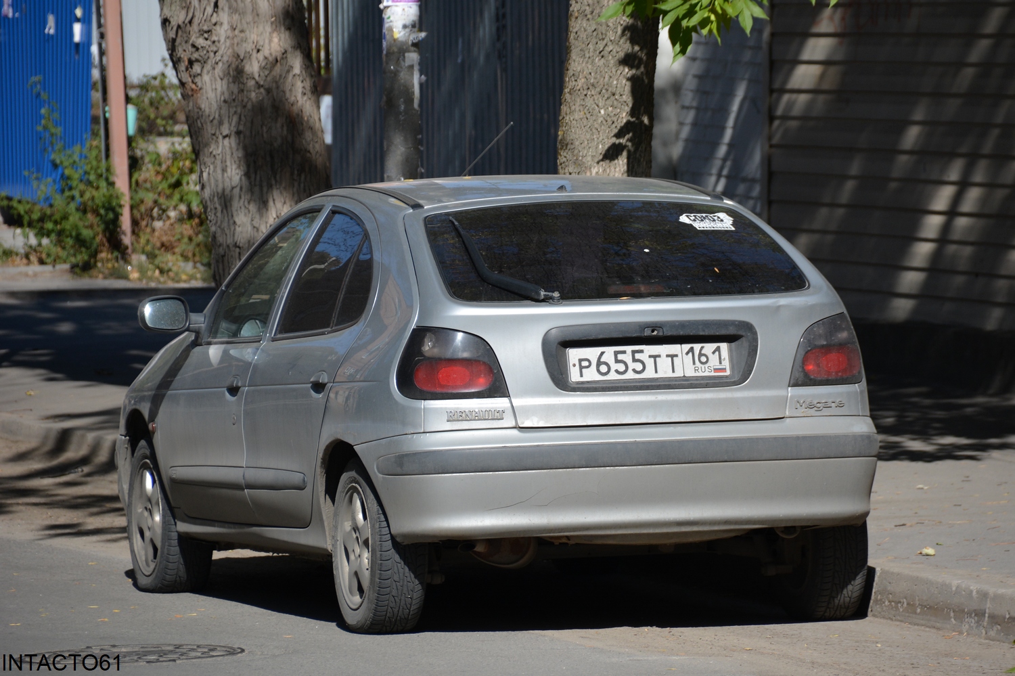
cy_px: 338
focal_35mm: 278
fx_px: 7821
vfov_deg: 4.9
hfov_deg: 7.4
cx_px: 508
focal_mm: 185
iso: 400
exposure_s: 1/1600
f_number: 6
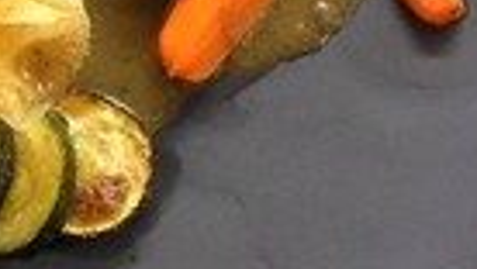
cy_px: -122
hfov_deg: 15.3
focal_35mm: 138
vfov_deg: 8.6
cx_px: 31
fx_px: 1747
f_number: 2.4
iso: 200
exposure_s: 1/20
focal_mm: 4.28
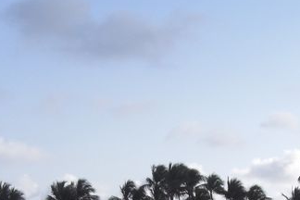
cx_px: 172
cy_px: 247
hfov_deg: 16.4
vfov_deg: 10.8
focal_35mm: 125
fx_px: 1042
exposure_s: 1/125
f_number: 8
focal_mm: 6.2
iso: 64
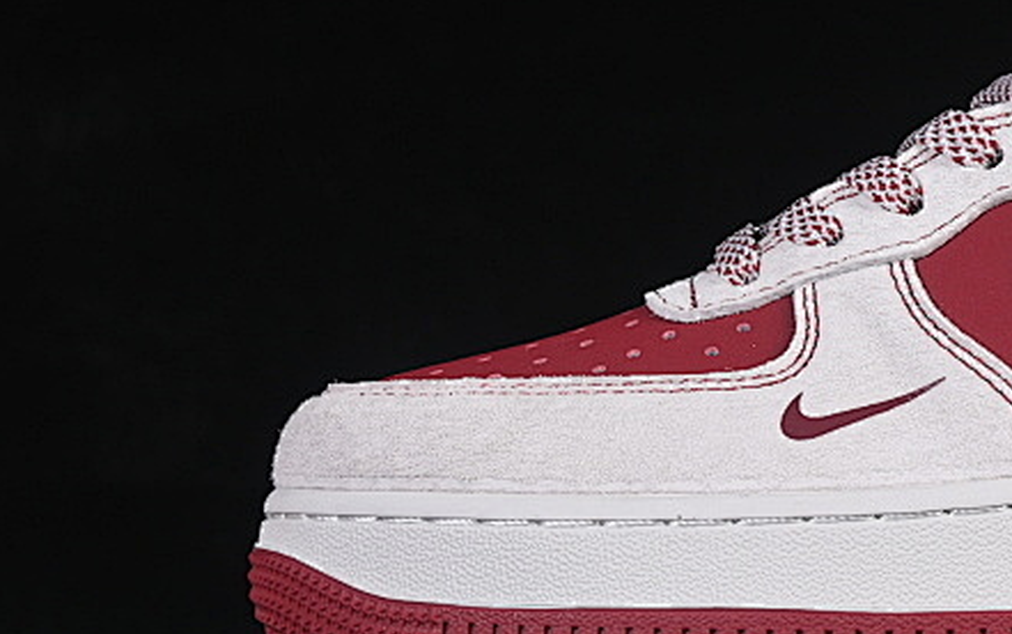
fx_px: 5159
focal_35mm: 187
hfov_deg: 11.0
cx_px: 1118
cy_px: 168
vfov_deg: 7.0
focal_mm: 50
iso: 160
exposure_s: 1/80
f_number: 8
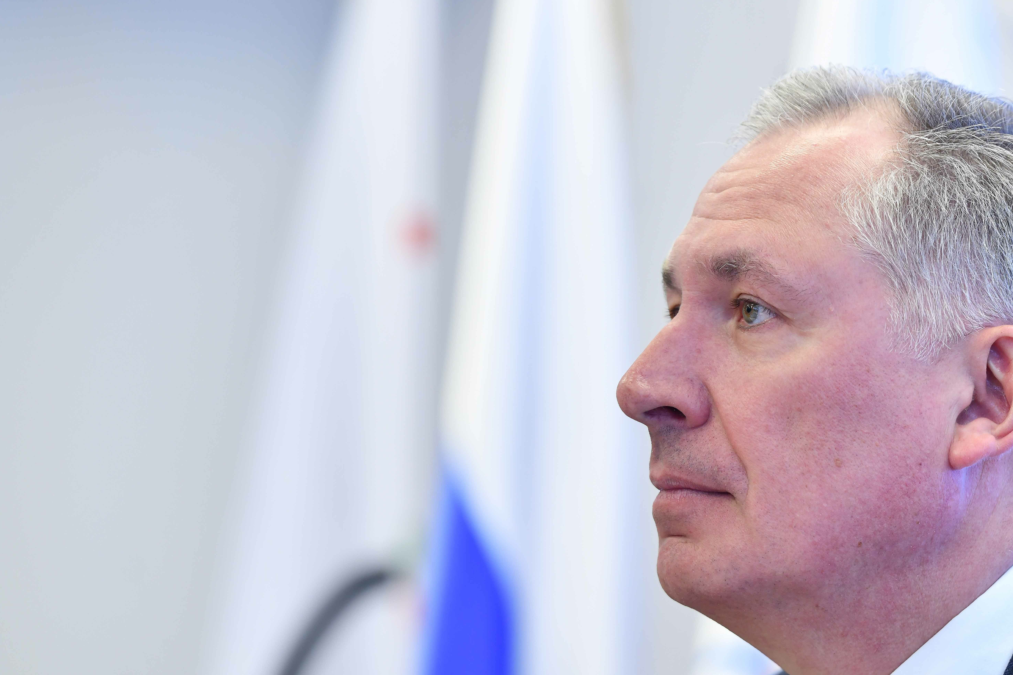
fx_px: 5740
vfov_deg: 6.7
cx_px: 662
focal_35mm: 204
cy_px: 424
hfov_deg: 10.1
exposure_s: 1/160
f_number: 4
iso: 1100
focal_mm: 145
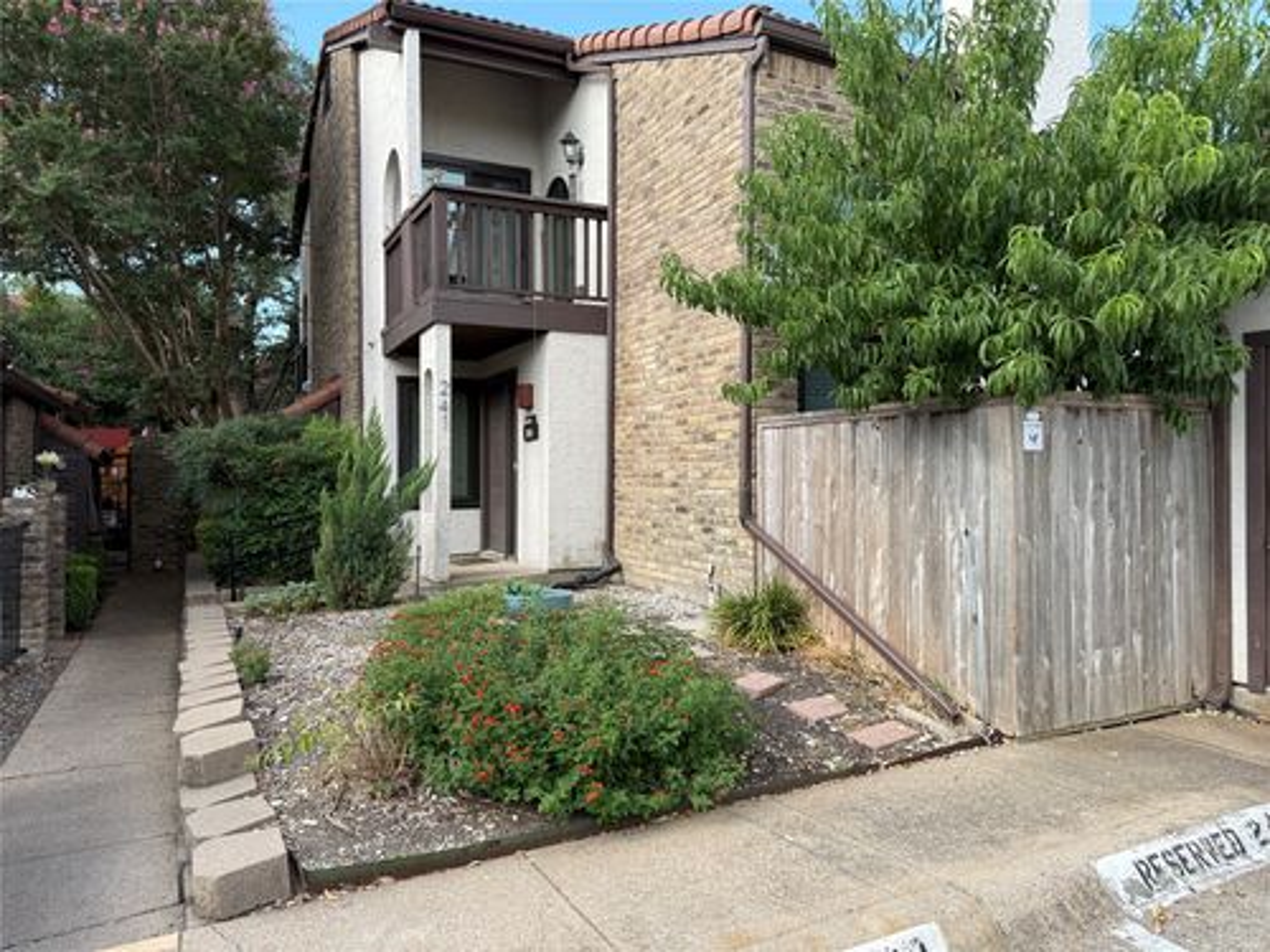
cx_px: 635
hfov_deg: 71.6
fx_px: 881
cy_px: 476
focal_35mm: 24
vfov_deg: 56.8
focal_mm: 6.76
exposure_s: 1/1156
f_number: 1.78
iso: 80
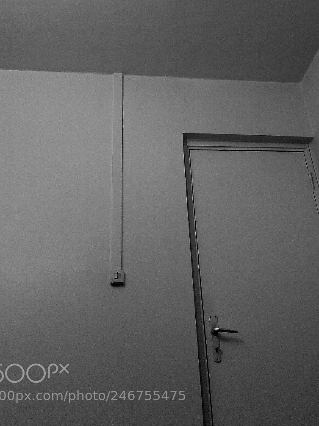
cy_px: 90
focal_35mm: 43
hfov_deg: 33.2
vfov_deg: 42.1
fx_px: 529
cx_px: 218
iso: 250
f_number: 2.2
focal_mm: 3.95
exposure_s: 1/30
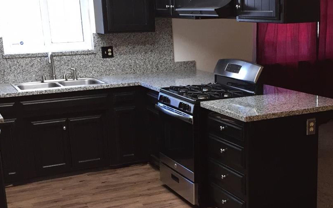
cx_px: 233
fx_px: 517
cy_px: 138
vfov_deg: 22.6
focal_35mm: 57
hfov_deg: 35.2
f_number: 2.2
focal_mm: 4.15
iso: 200
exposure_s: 1/30
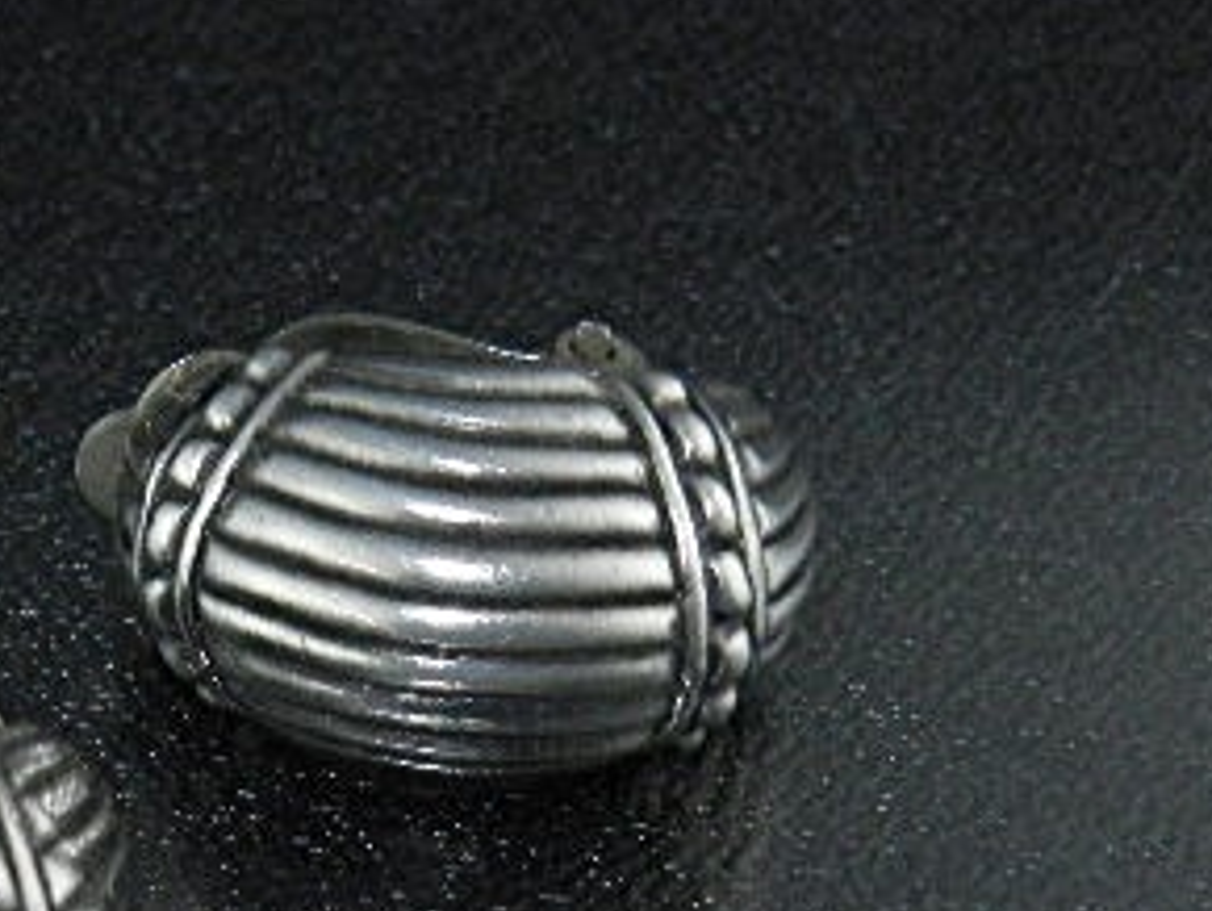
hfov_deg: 14.9
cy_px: 702
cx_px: 38
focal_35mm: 130
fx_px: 4555
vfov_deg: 11.4
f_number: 8
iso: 800
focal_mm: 10.6
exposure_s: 1/30
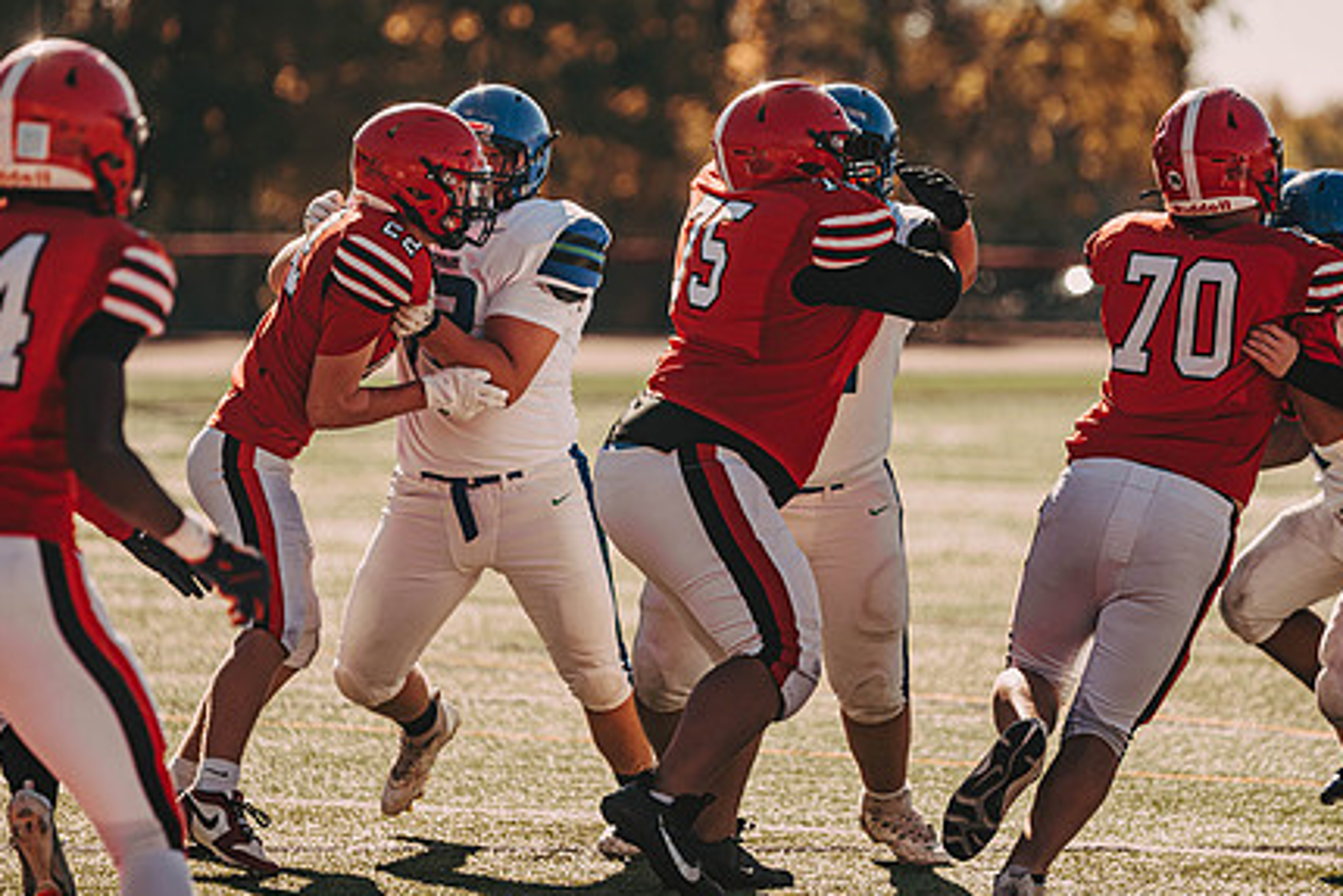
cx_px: 740
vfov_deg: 5.4
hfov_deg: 8.0
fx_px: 9553
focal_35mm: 256
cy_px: 348
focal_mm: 190
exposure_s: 1/2500
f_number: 3.2
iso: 250
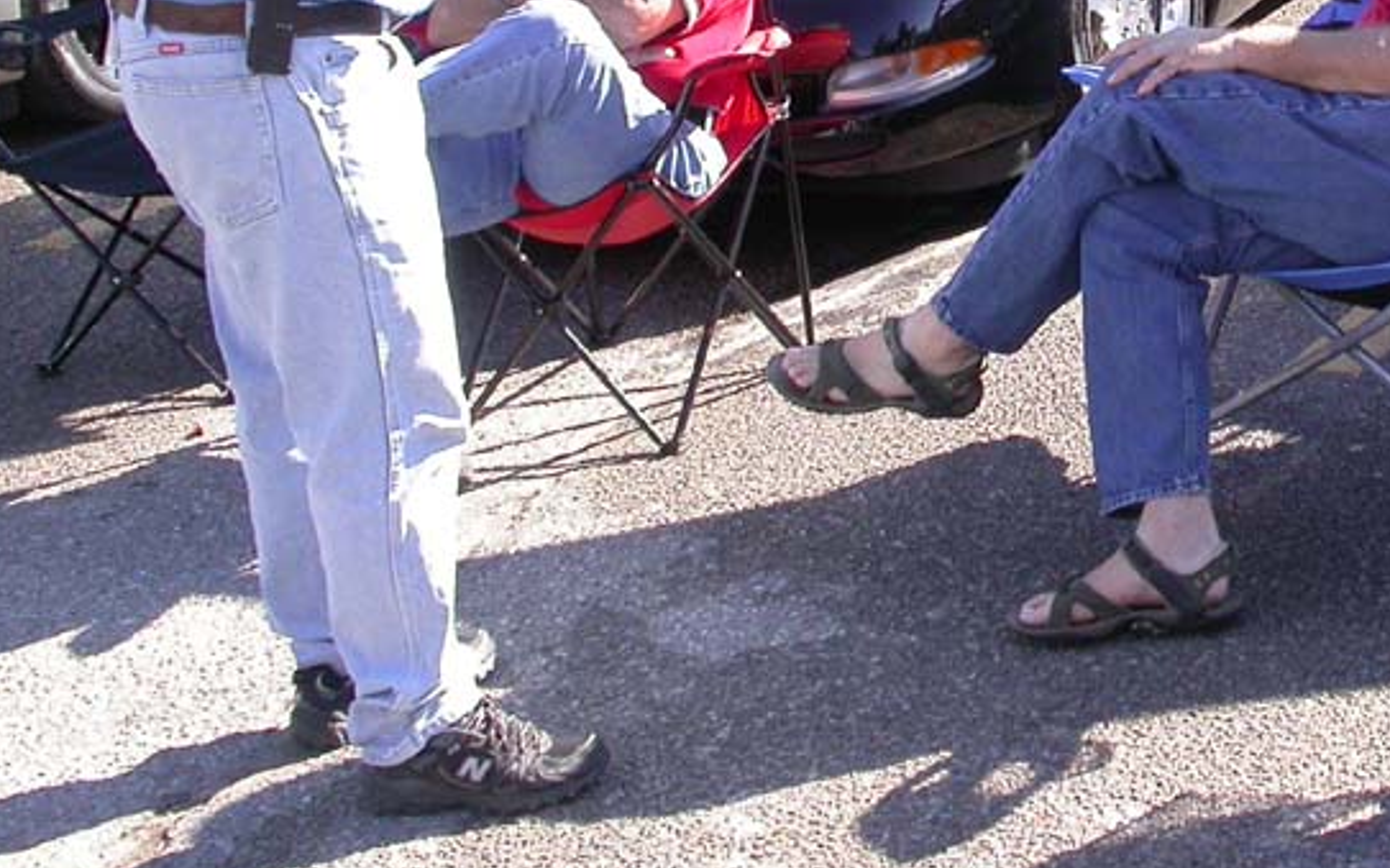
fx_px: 2878
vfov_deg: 16.8
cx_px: 1198
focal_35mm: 76
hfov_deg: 26.4
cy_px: -3
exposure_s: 1/138
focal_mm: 7.85
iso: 100
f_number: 4.7
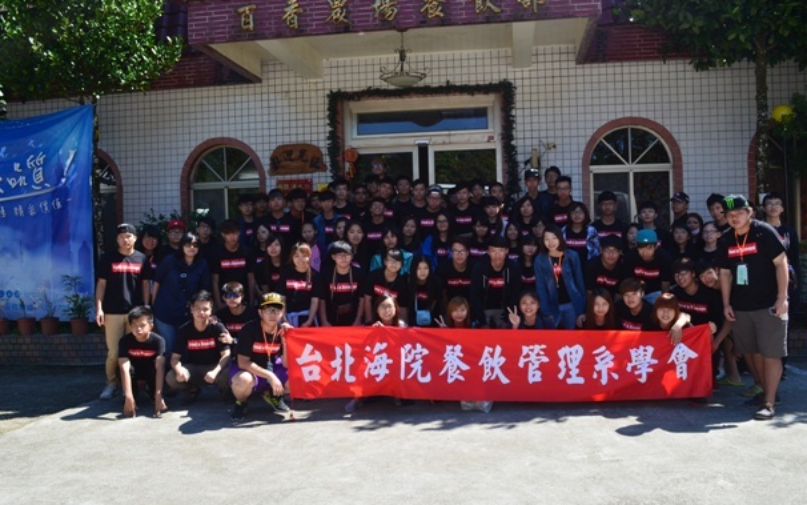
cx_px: 407
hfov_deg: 61.2
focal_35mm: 31
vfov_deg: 40.6
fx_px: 682
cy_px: 260
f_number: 11
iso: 180
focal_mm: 20
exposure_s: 1/125
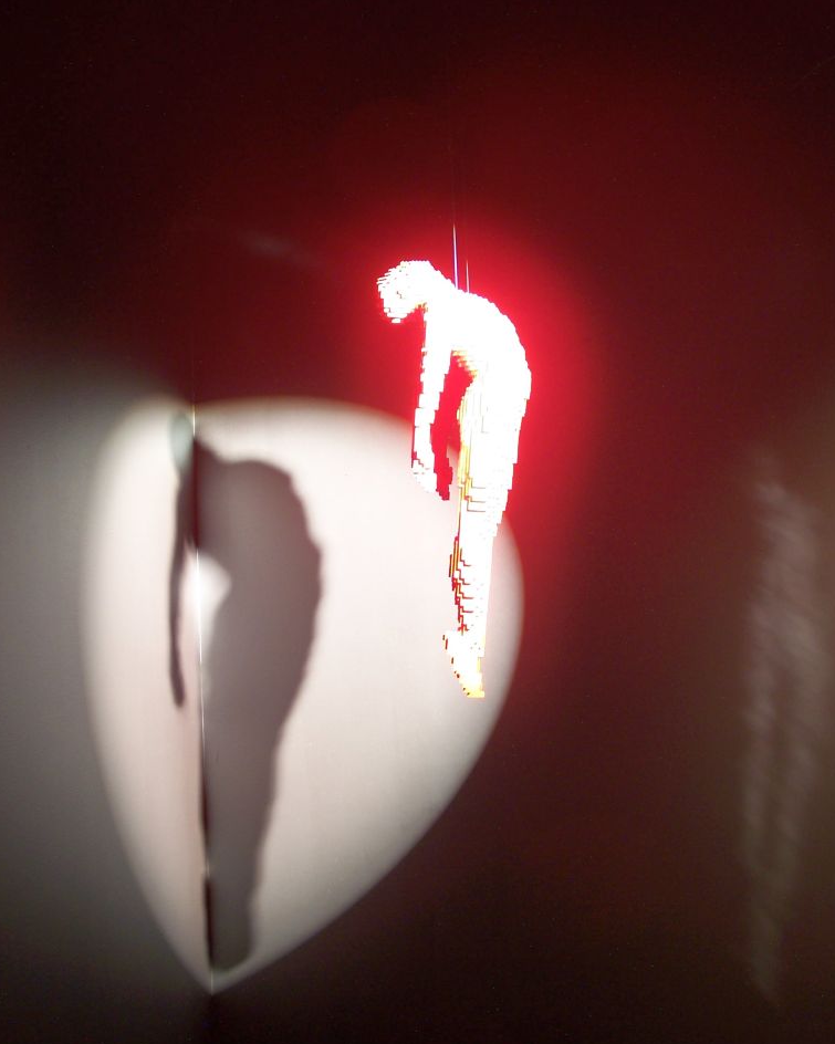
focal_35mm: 54
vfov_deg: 34.7
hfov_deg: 28.1
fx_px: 1668
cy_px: 493
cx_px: 415
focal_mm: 8.5
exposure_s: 1/2
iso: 80
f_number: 3
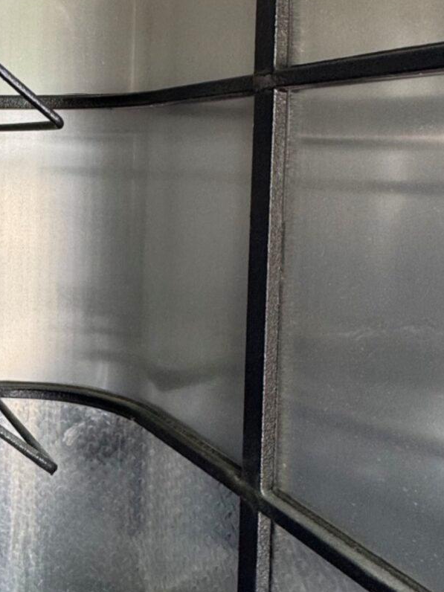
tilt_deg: -3.2
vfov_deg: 41.5
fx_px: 770
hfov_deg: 30.5
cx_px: 32
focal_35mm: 45
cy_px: 196
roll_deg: -1.7
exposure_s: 1/99
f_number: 2.2
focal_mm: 2.22
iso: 100
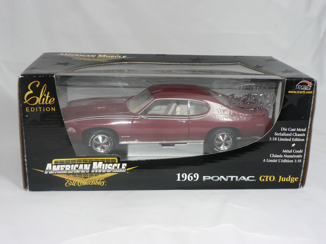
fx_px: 433
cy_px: 122
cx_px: 163
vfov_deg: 31.5
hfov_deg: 41.2
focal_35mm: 46
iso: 80
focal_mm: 7.6
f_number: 2.8
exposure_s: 1/60
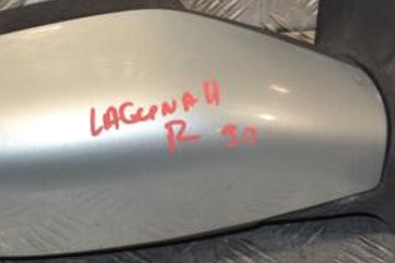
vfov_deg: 9.0
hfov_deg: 13.5
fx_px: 1668
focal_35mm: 152
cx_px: 224
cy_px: 58
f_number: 8
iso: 800
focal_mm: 45
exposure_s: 1/200
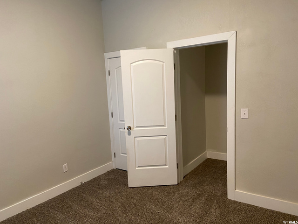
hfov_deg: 67.3
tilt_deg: -7.4
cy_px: 112
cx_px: 149
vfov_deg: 53.1
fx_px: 224
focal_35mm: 26
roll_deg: +1.6
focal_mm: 4.25
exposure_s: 1/60
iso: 200
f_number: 1.8
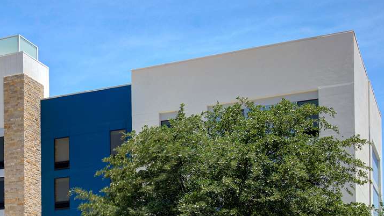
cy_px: 182
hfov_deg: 29.5
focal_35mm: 66
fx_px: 672
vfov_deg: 18.1
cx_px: -11
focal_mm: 20
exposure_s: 1/1600
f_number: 7.1
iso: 250
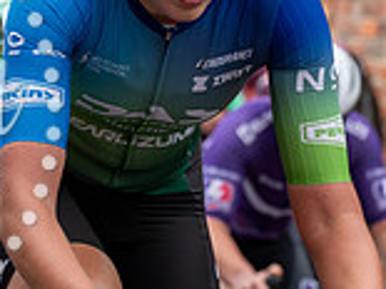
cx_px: 214
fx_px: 3454
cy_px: -19
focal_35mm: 310
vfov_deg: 4.8
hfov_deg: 6.4
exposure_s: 1/1000
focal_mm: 86
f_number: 4
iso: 500
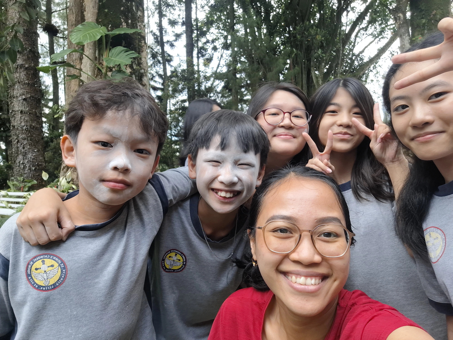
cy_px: 170
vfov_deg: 54.9
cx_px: 226
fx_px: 327
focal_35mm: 25
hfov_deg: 69.4
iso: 100
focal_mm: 3.72
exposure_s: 1/100
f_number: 2.2
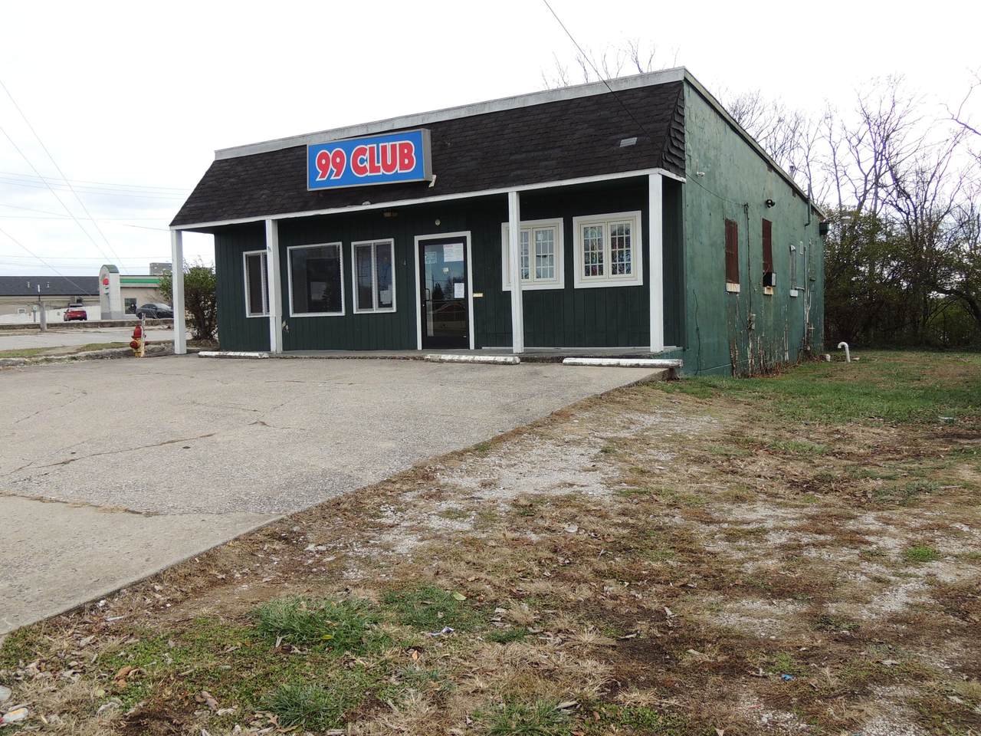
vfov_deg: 46.8
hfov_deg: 60.0
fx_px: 850
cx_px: 490
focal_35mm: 30
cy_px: 368
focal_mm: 5.3
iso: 100
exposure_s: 1/500
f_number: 3.1
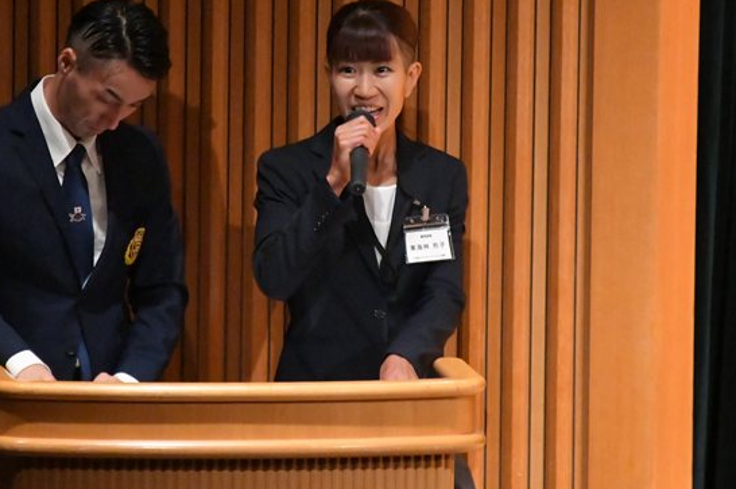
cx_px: 319
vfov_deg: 2.1
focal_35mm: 639
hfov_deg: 3.2
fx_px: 13052
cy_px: 214
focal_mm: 300
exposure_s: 1/400
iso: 16000
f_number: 5.6
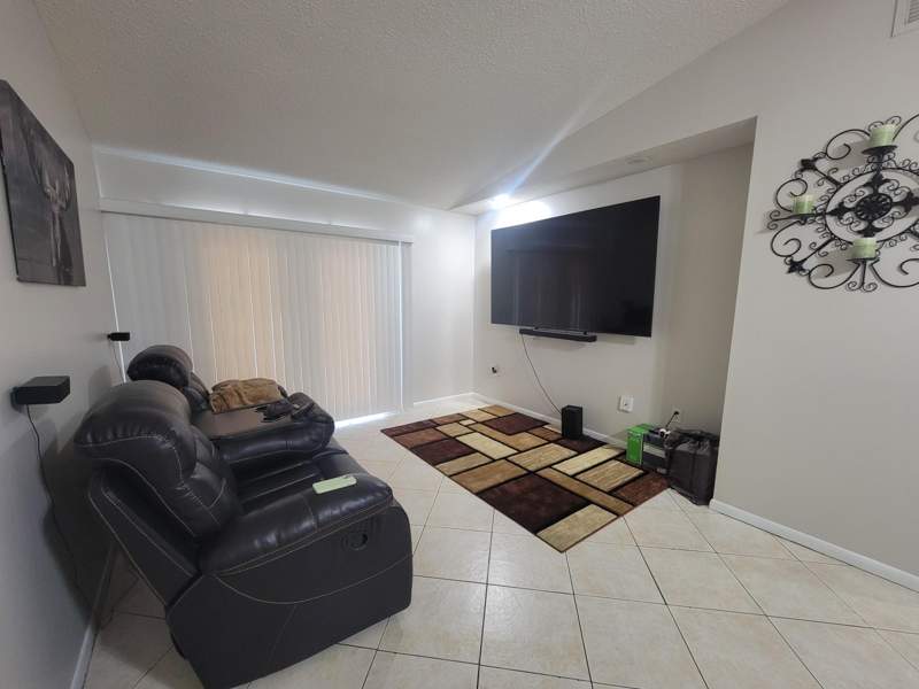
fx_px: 345
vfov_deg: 89.9
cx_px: 460
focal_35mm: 13
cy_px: 344
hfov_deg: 106.2
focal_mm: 2.2
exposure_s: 1/30
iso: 400
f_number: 2.2
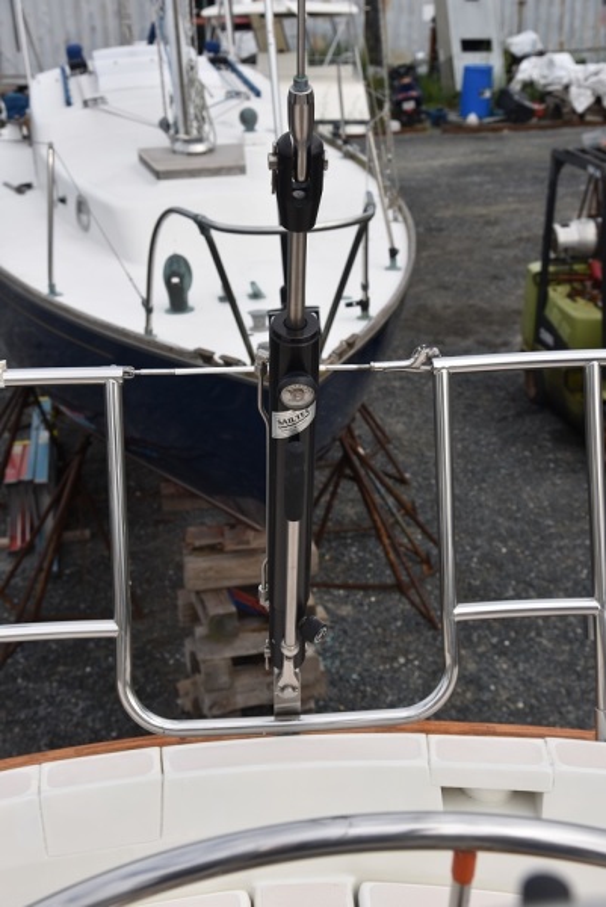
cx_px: 303
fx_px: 1260
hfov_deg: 27.0
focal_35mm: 50
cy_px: 454
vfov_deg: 39.6
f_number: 8
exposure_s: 1/200
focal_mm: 50
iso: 100
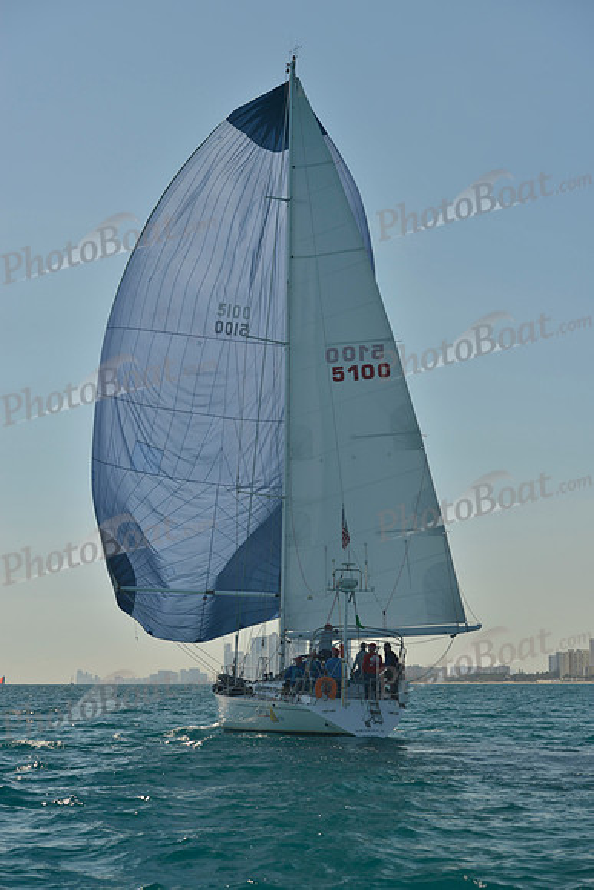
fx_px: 1731
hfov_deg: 19.5
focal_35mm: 70
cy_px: 445
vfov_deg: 28.8
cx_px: 297
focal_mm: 70
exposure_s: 1/800
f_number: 7.1
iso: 200
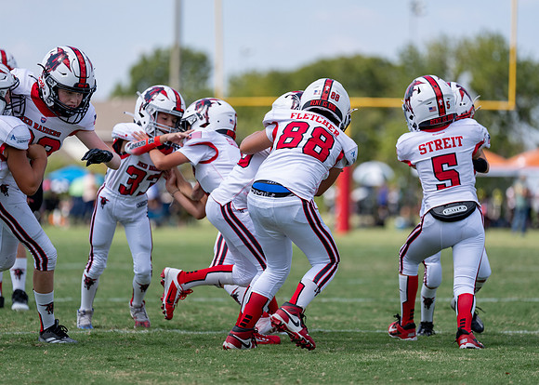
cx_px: 270
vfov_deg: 8.4
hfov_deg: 11.7
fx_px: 2620
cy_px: 192
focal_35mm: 171
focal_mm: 162
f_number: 2.8
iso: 200
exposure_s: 1/2500
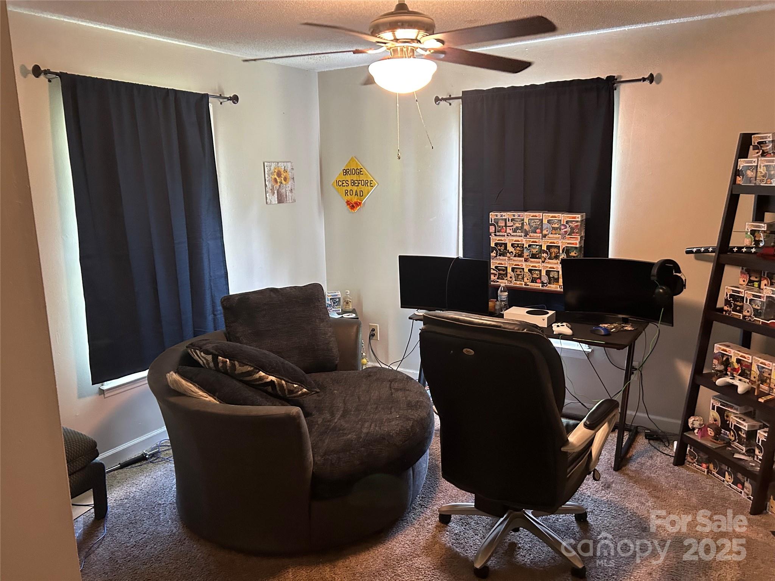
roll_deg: +1.6
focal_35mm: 26
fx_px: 582
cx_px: 388
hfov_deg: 67.3
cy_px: 290
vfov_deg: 53.1
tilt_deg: -11.5
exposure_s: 1/40
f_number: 1.5
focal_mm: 5.7
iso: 400
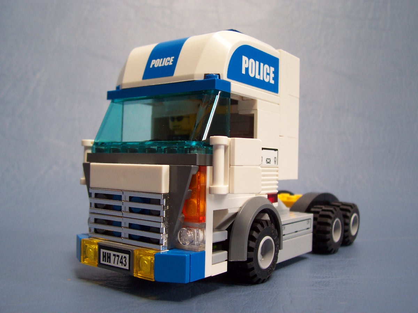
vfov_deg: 38.7
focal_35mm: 37
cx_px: 209
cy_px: 156
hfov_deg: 50.1
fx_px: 447
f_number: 2.8
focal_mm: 5.6
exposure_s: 1/45
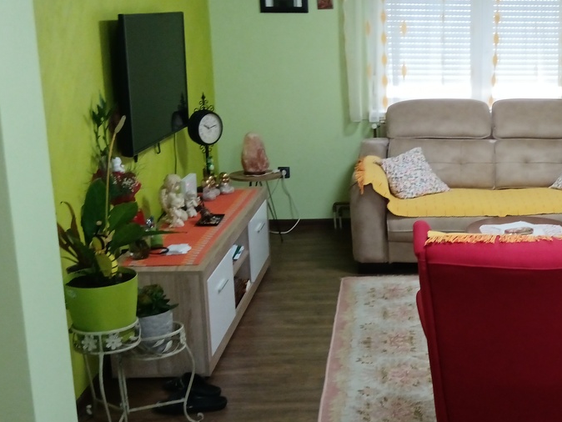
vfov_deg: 25.2
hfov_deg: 31.5
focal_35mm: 58
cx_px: 516
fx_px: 942
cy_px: 226
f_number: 1.9
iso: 800
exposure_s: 1/25
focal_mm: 4.95
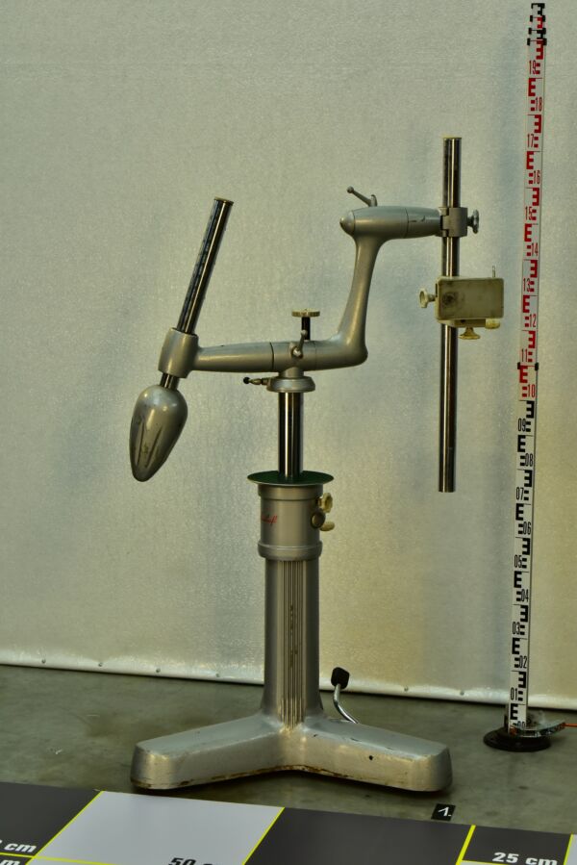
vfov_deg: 25.4
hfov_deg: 17.1
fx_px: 1922
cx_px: 288
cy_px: 432
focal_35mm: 80
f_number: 22
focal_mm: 80
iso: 500
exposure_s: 1/10
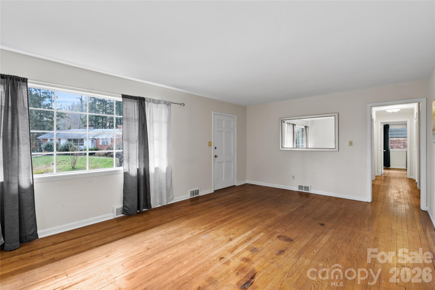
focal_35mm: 16
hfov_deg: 96.7
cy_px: 145
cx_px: 218
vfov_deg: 73.8
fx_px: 193
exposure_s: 1/6
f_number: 8
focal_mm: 16
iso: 400
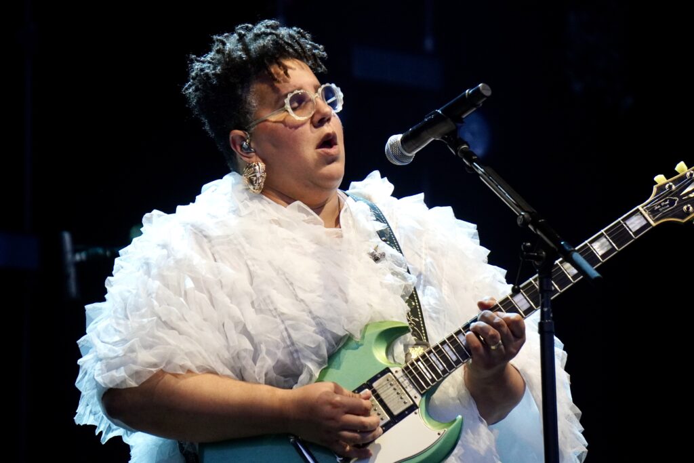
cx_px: 347
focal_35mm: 250
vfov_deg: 5.5
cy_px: 232
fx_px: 4829
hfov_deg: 8.2
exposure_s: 1/1000
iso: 3200
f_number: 6.3
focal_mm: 167
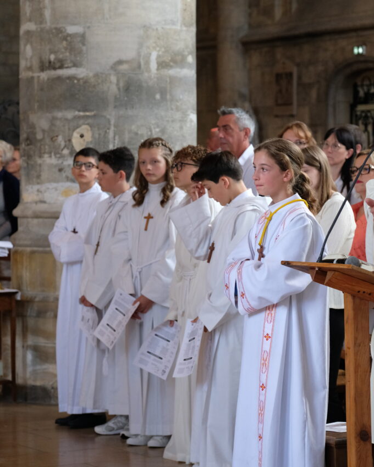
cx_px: 188
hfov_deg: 11.2
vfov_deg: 14.0
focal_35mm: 138
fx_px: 1909
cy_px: 215
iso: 2500
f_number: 4.5
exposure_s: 1/160
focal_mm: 81.3
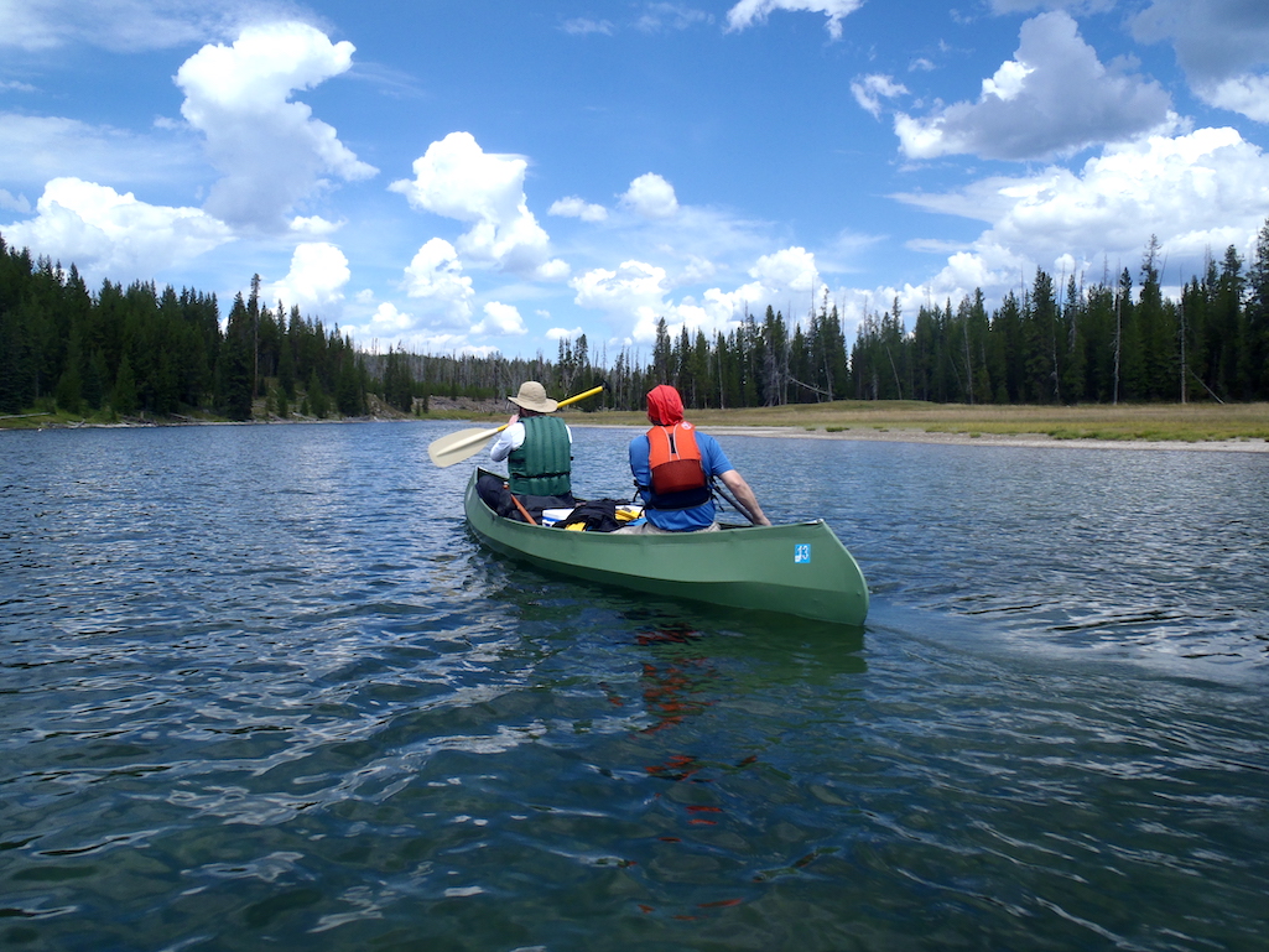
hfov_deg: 63.4
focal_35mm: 28
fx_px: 1027
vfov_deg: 49.8
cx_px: 634
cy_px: 476
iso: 80
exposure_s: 1/80
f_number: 10
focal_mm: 5
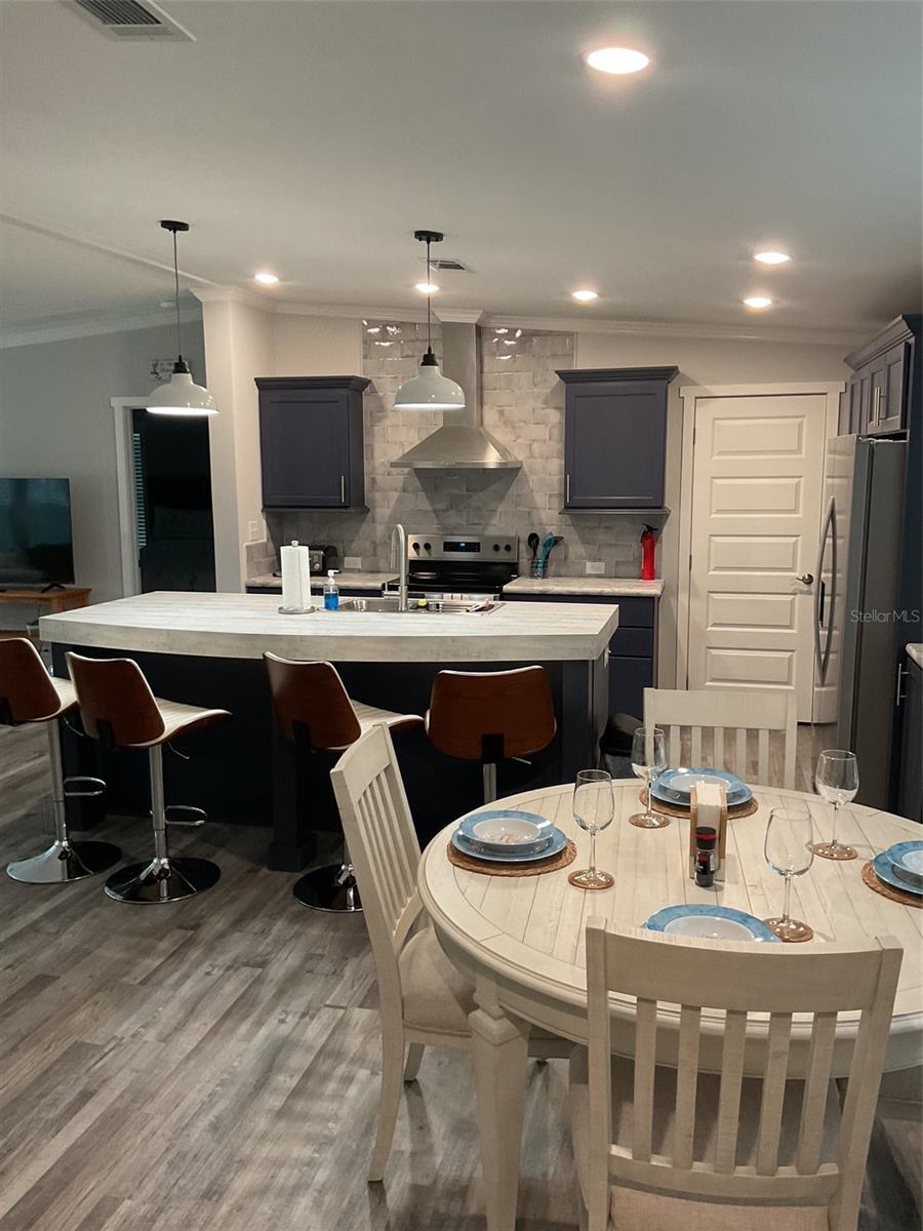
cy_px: 616
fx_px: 1031
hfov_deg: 48.2
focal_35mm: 29
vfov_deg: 61.7
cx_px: 462
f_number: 1.8
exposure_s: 1/50
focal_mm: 3
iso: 125
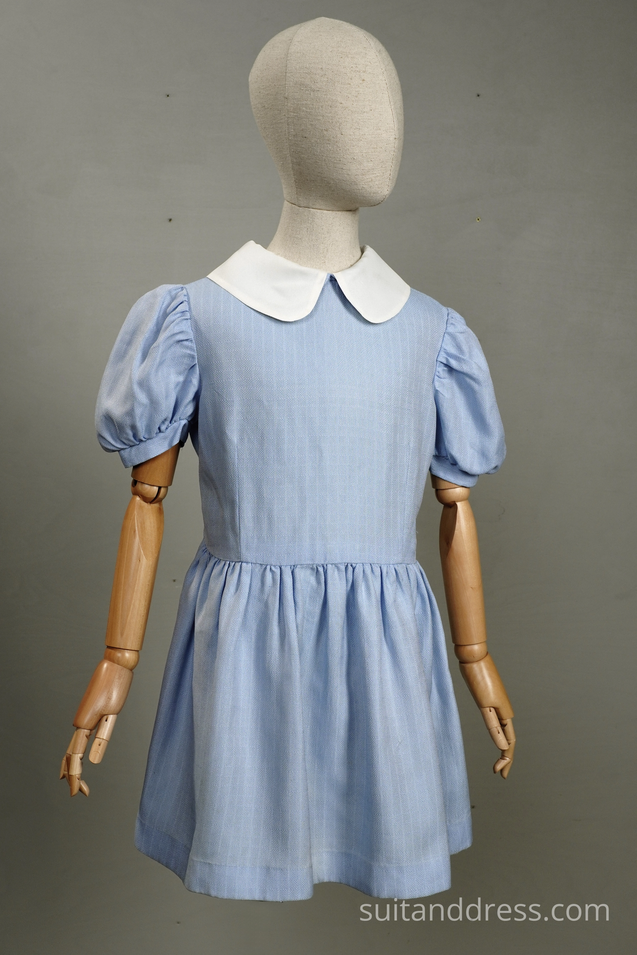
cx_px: 318
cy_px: 478
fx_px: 1274
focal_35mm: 48
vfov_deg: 41.1
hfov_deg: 28.1
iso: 400
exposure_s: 1/50
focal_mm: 32
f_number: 8
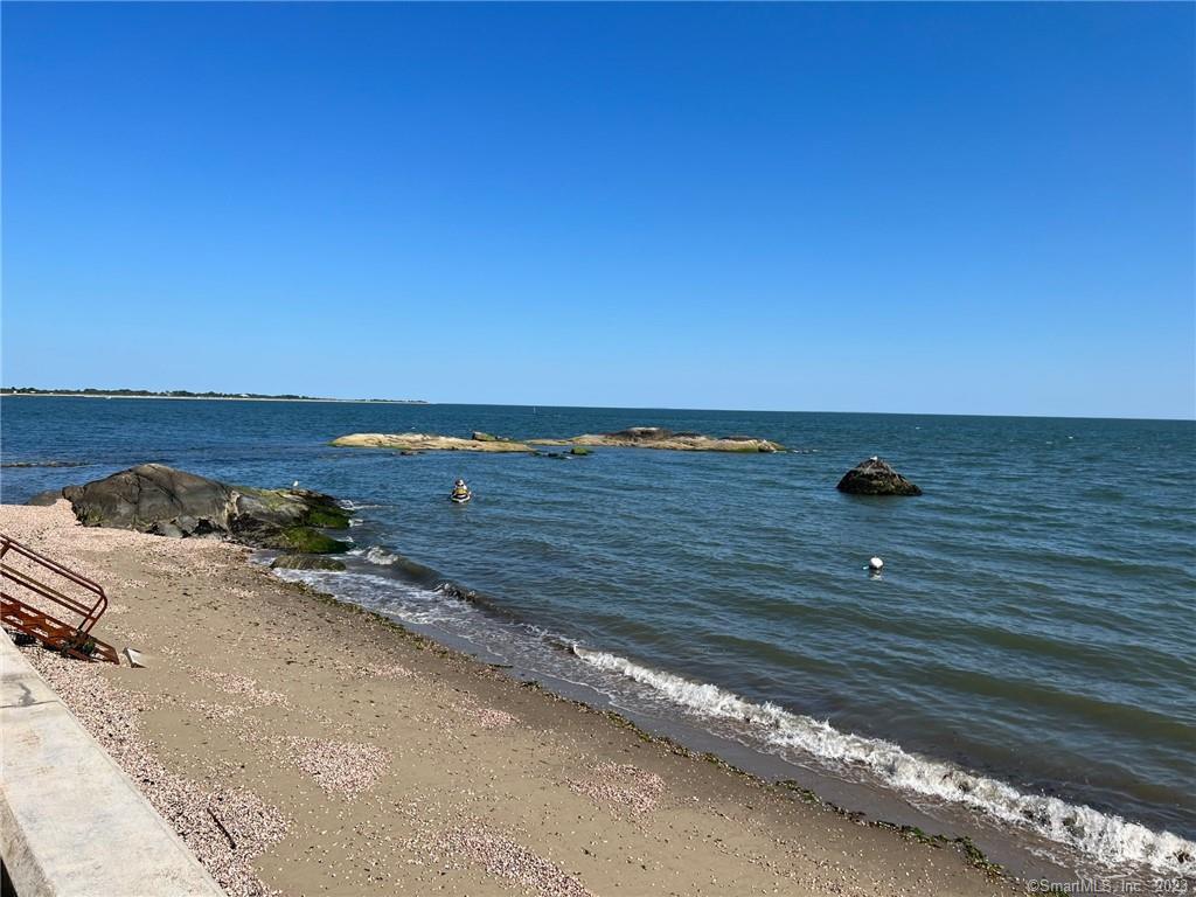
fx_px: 898
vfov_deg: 53.1
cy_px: 448
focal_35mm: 26
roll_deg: -1.7
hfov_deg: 67.3
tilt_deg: -1.6
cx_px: 598
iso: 50
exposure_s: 1/5587
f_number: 1.5
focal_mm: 5.7
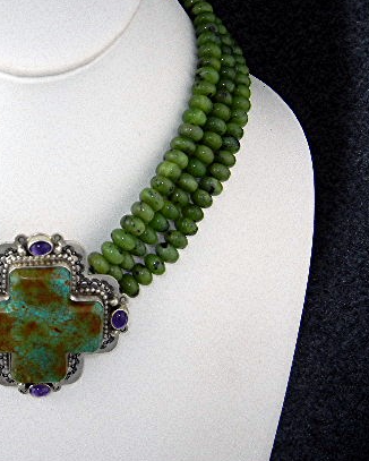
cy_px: 202
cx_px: 31
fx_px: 627
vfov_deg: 40.2
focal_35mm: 46
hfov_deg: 31.1
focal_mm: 5.4
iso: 160
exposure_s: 1/42.3
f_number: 3.5
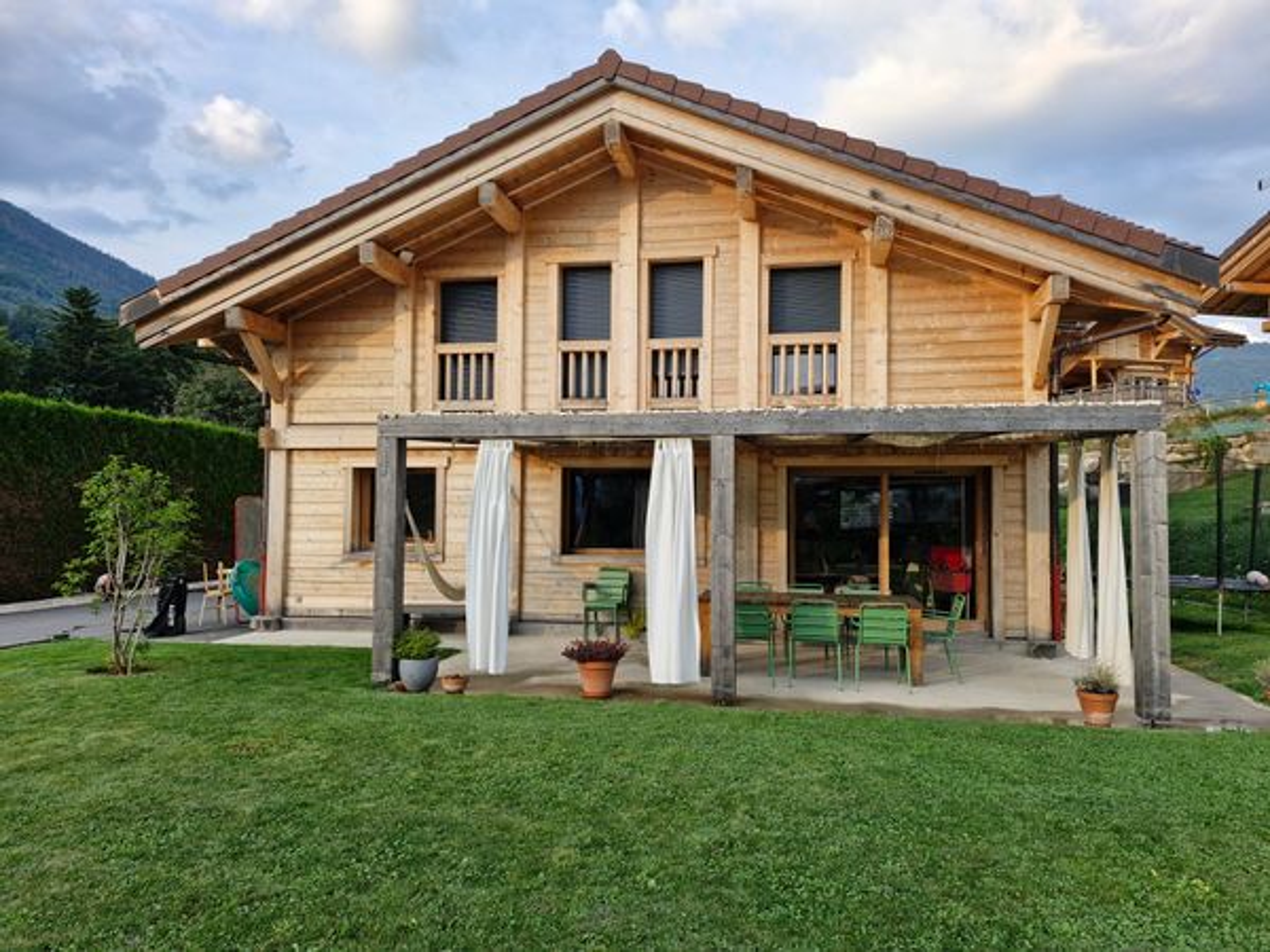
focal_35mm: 23
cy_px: 476
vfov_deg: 58.9
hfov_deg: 73.9
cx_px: 635
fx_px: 844
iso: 50
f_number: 1.8
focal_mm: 5.54
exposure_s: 1/516
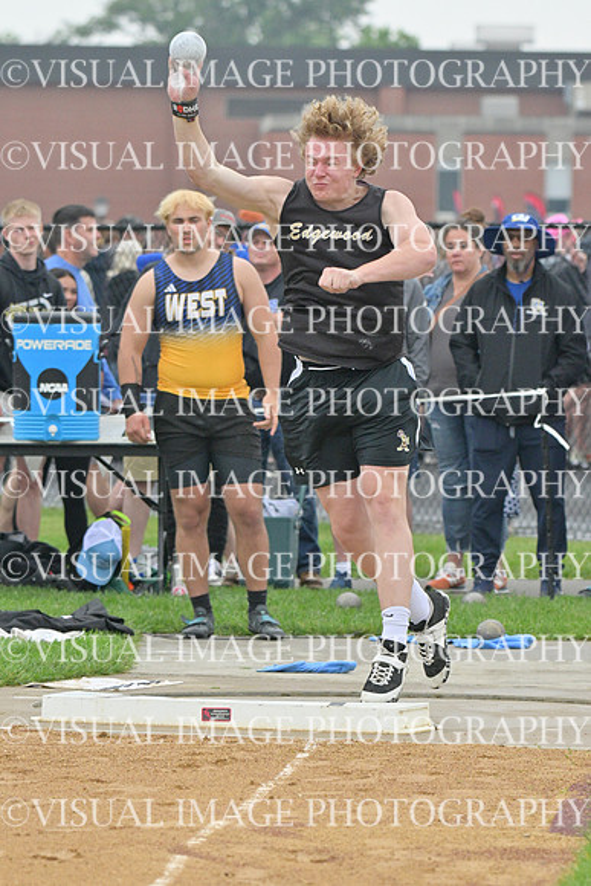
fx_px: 6644
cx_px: 296
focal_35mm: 270
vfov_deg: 7.6
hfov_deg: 5.1
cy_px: 443
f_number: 5.6
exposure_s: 1/2000
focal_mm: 180
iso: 2500
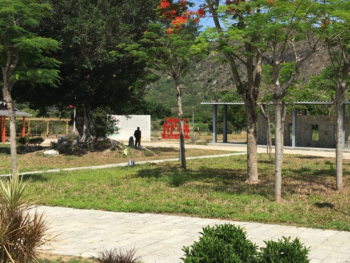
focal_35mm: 50
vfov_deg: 29.0
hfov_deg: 37.1
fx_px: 506
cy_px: 106
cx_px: 270
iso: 25
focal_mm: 4.15
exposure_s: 1/1603
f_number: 2.2
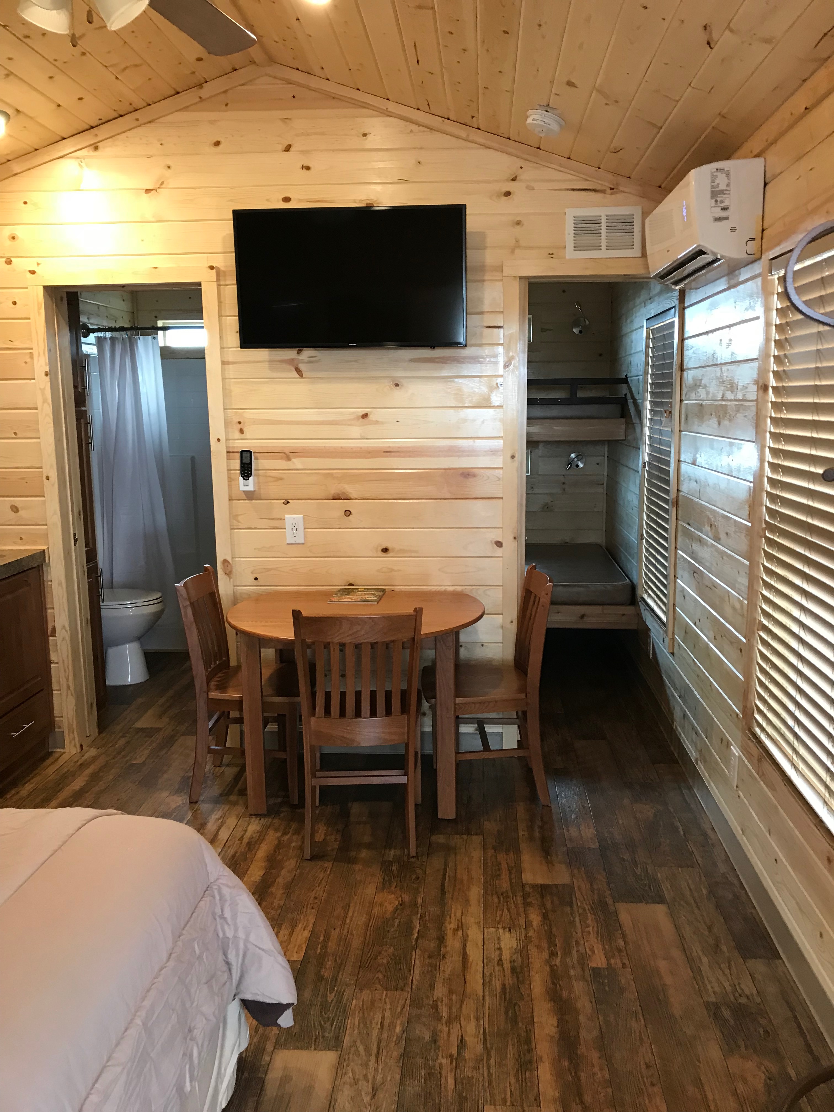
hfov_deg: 49.7
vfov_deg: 63.4
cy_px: 556
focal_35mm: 28
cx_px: 417
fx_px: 899
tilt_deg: -8.4
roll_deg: -1.9
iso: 40
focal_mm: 3.99
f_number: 1.8
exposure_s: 1/17
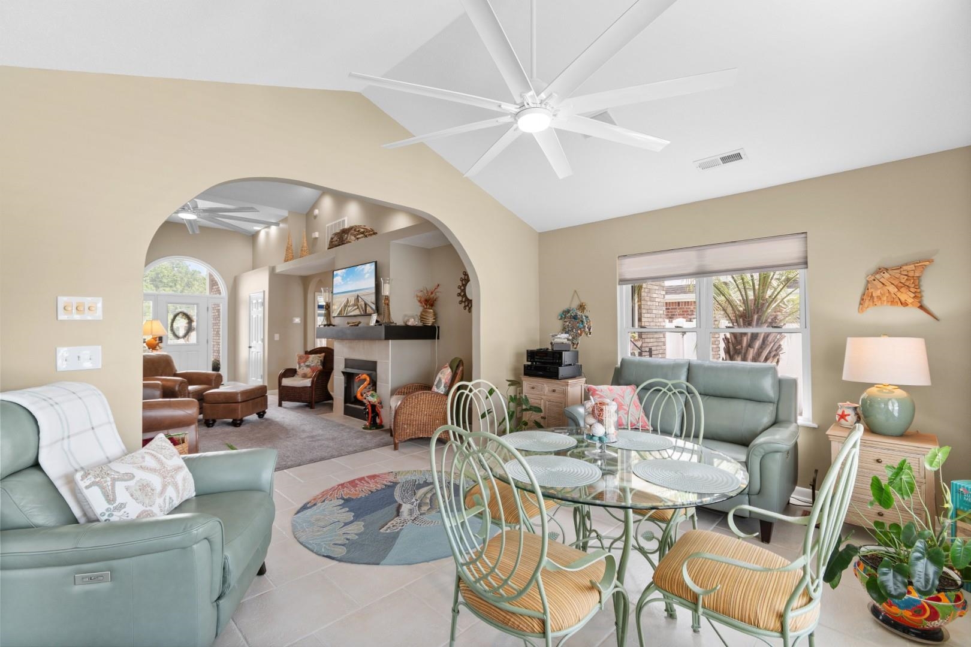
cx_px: 486
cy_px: 324
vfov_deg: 77.3
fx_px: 405
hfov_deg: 100.4
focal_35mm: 15
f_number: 4.5
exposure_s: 1/25
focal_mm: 10
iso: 100
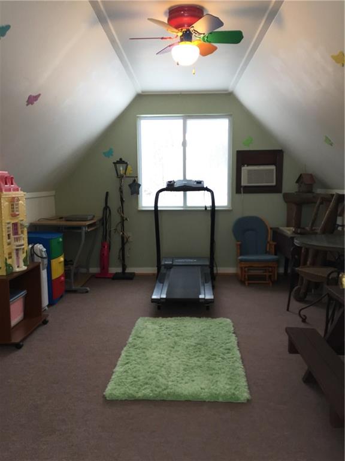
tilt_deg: -8.1
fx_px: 385
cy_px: 230
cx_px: 172
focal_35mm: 29
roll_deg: -0.2
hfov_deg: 48.2
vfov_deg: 61.7
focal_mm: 4.15
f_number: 2.2
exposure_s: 1/30
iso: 40
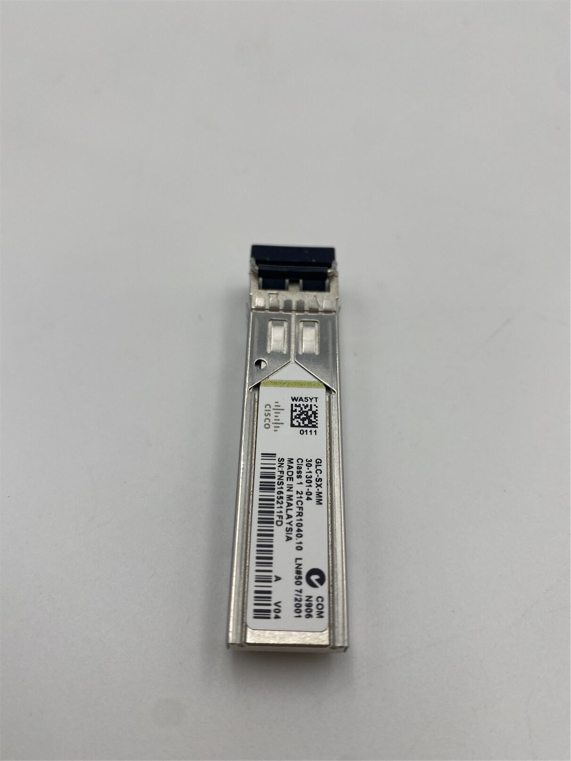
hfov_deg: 53.1
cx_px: 286
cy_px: 380
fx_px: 572
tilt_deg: -52.4
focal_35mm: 26
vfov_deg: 67.3
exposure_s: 1/364
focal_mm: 4.25
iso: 32
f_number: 1.8
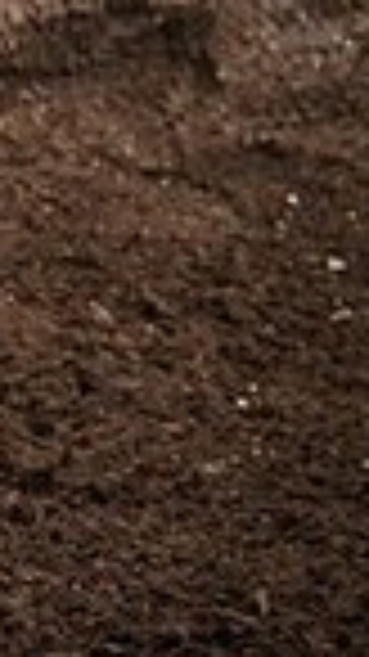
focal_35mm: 400
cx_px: -828
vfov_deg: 5.4
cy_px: -137
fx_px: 6966
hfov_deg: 3.0
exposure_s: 1/1250
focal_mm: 96
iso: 180
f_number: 3.2
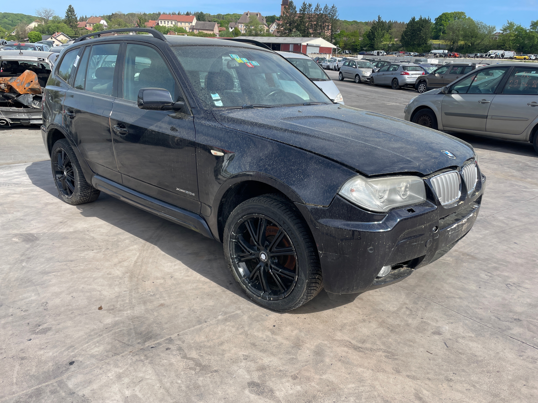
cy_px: 202
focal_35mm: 26
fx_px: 404
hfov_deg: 67.3
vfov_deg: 53.1
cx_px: 269
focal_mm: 4.2
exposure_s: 1/2257
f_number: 1.6
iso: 32
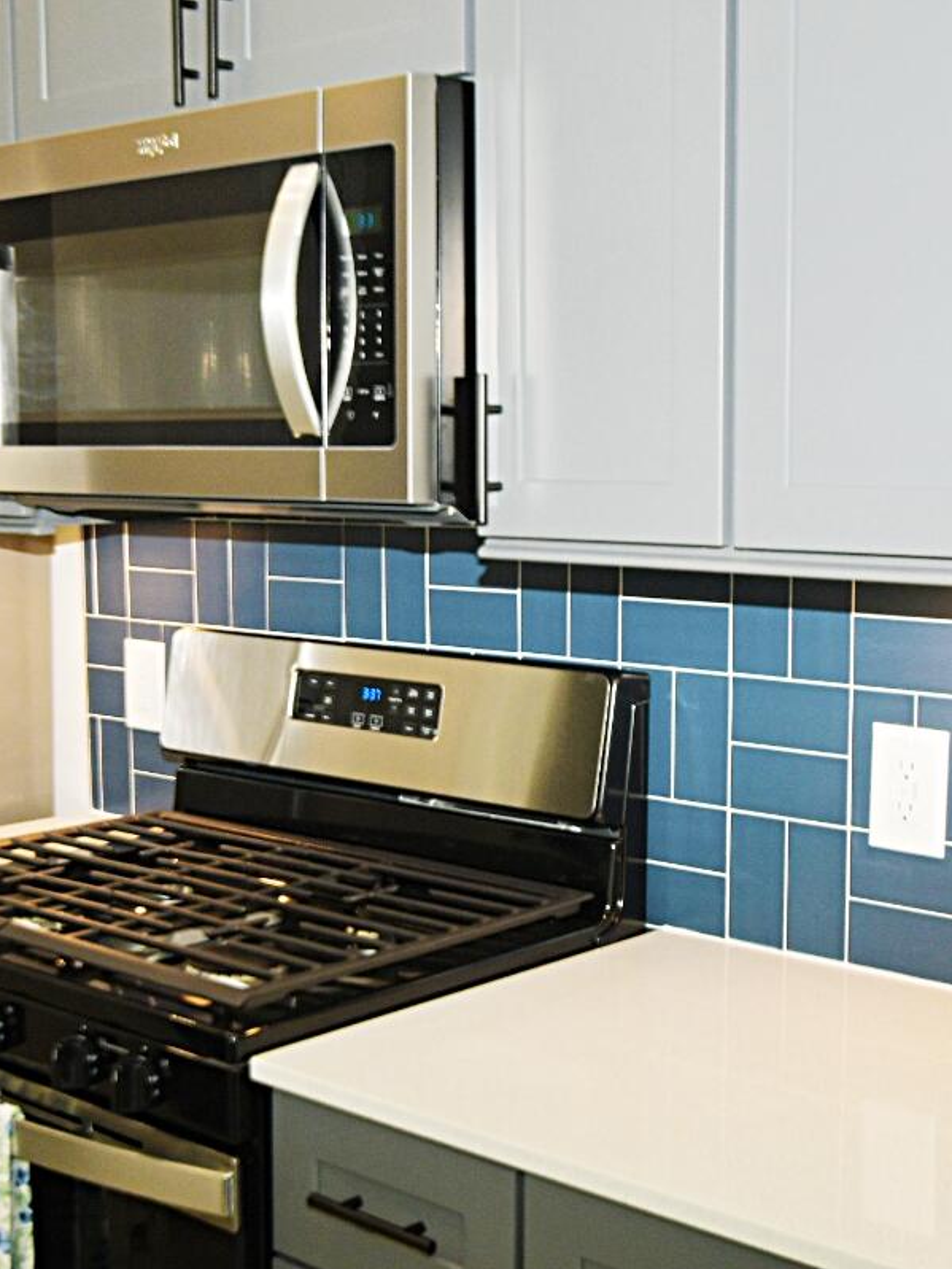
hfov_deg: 26.5
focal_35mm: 55
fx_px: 2016
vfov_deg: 34.9
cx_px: 407
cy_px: 636
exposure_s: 1/200
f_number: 3.5
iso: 200
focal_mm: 19
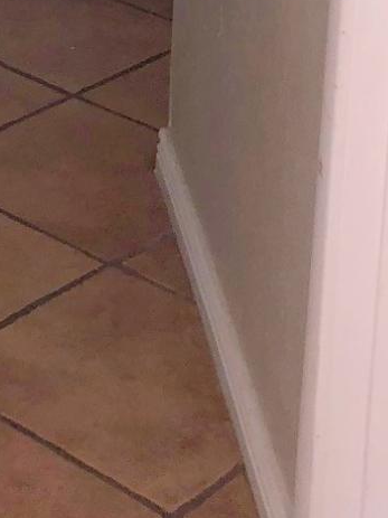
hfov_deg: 11.9
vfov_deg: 14.7
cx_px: -114
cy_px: -348
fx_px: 1809
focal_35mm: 121
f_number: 1.8
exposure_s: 1/20
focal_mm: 4
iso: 100
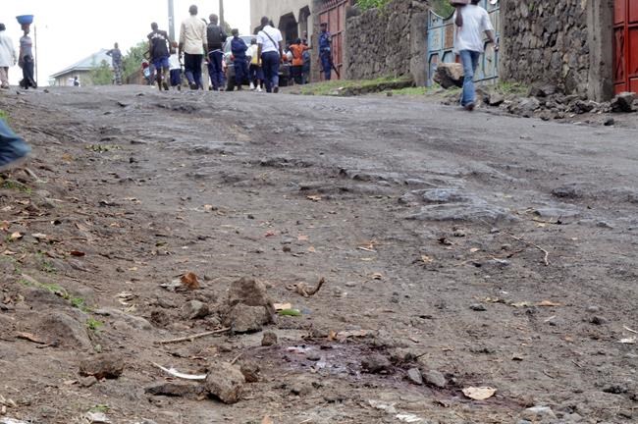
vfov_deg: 16.5
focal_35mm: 82
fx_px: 1461
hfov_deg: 24.6
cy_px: 212
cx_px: 319
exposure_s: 1/25
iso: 400
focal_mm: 55
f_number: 18
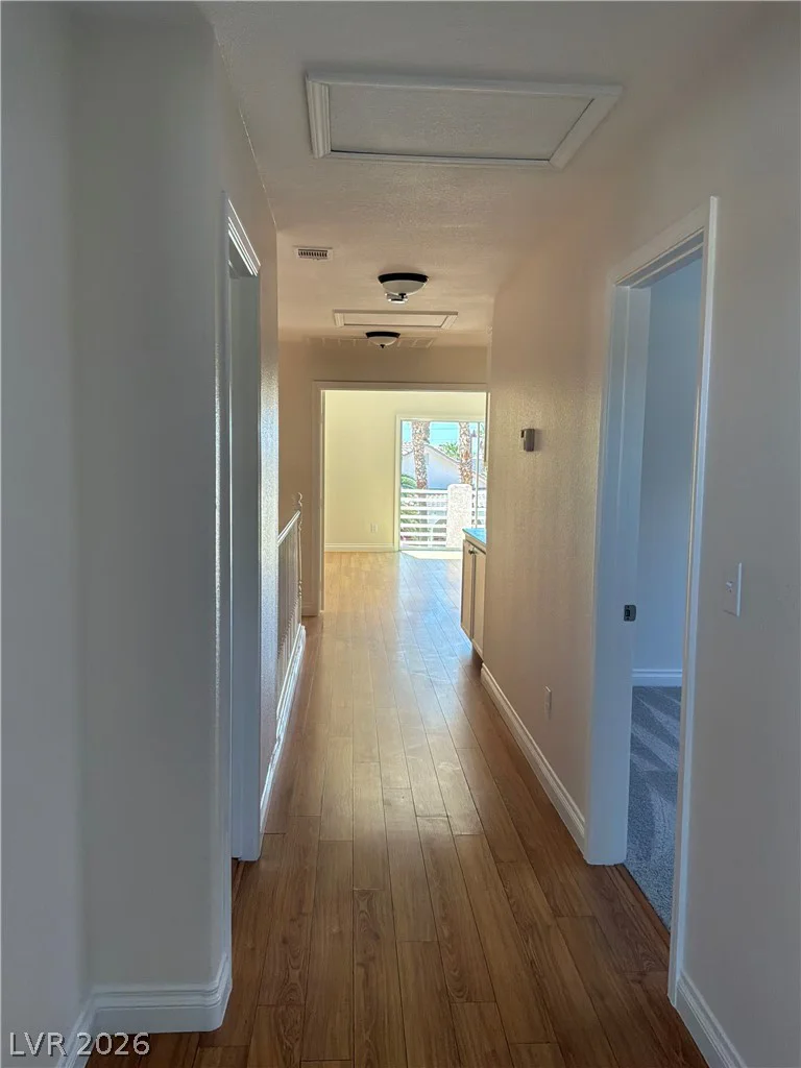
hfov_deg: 49.7
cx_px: 400
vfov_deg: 63.4
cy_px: 534
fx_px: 864
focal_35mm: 28
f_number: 1.8
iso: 64
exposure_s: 1/199
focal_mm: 3
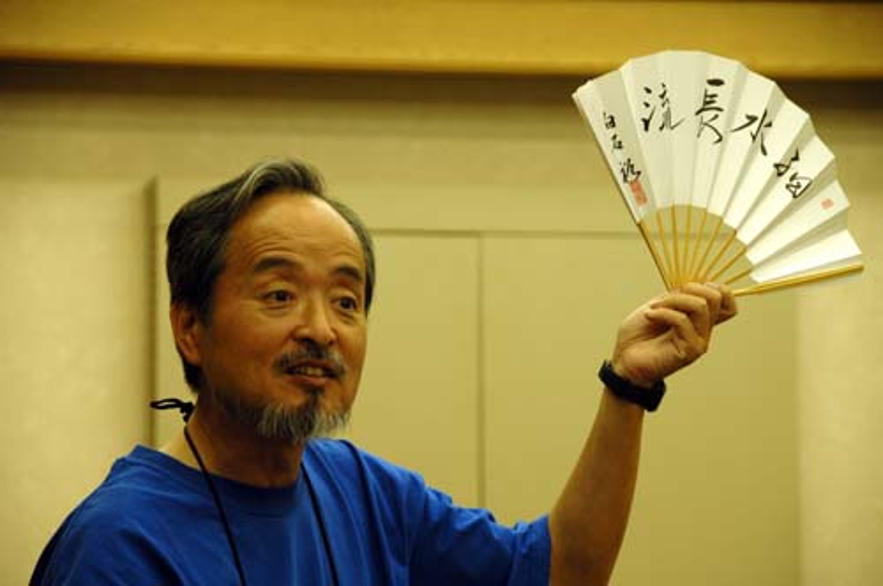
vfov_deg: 8.1
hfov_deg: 12.2
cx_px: 442
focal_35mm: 168
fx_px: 4115
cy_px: 293
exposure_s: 1/30
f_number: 5.6
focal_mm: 112
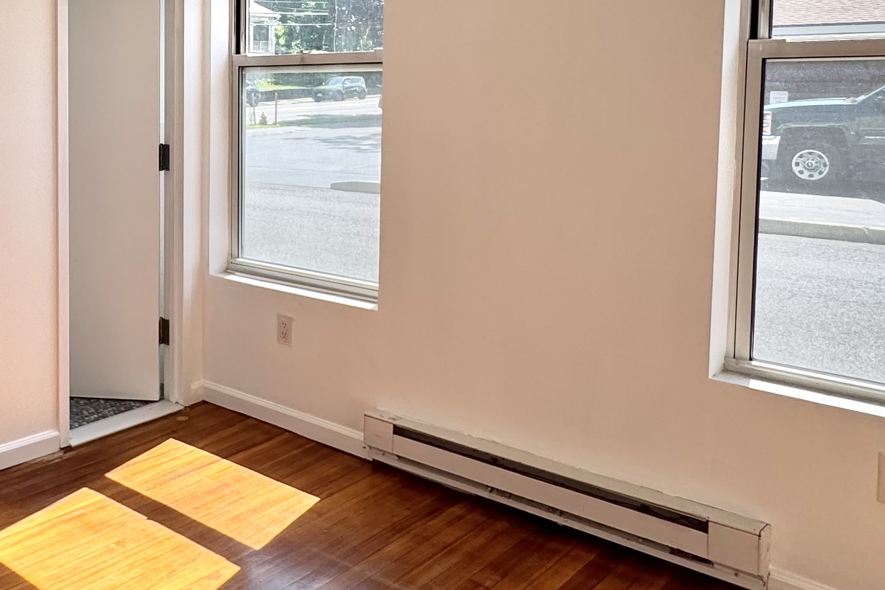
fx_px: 910
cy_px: 140
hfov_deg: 47.8
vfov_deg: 35.1
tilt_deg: -4.1
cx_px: 127
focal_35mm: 37
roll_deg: +0.8
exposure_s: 1/392
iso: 40
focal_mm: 2.22
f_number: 2.2
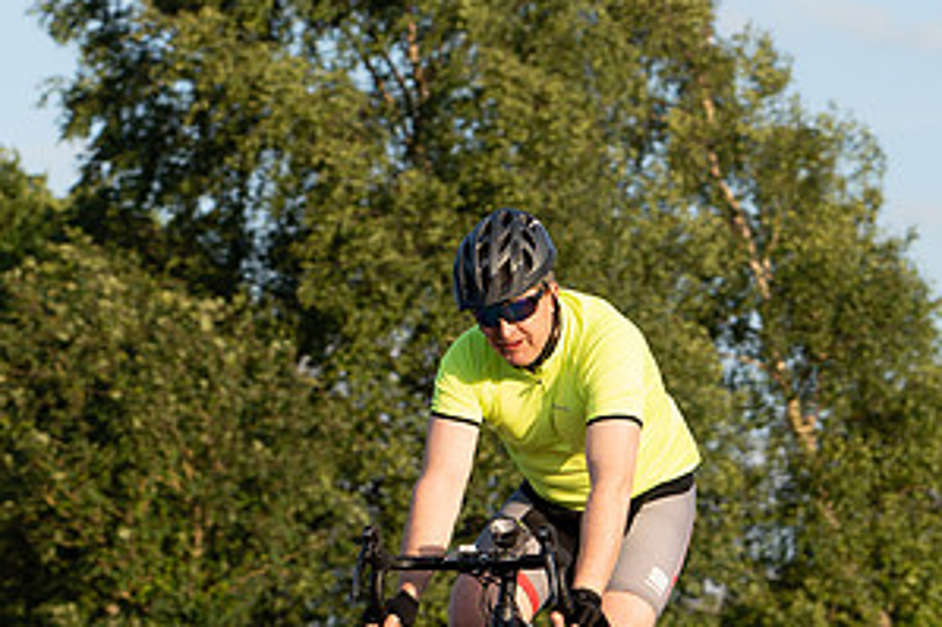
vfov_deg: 6.4
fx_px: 5570
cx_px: 514
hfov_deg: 9.7
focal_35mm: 213
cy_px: 657
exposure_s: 1/640
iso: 125
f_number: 4
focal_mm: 73
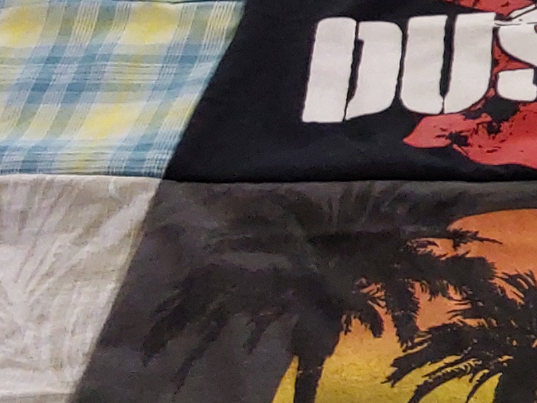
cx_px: 865
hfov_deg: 15.7
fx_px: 1753
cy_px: 6
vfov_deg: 13.0
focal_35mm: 113
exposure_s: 1/60
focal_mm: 2.91
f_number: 1.9
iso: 160
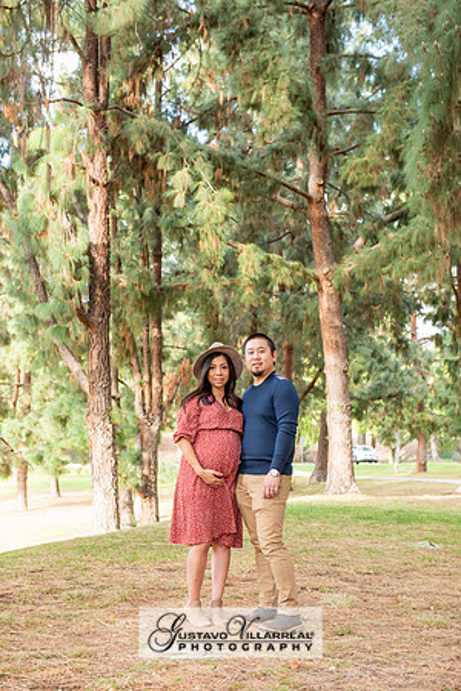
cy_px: 346
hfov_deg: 26.0
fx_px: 999
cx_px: 230
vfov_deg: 38.2
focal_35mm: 52
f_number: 5
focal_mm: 52
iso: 500
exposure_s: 1/125
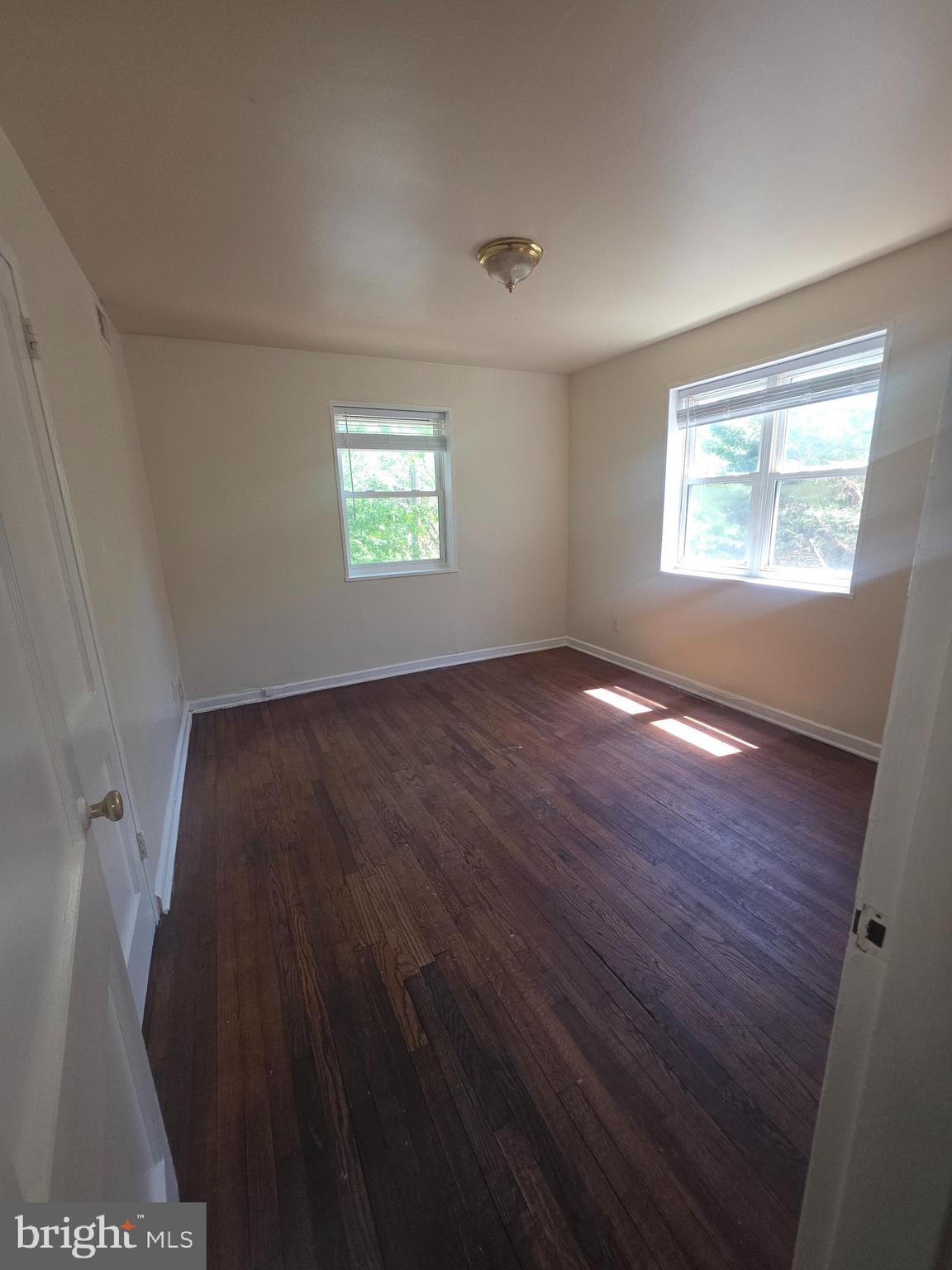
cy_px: 635
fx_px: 477
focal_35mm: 13
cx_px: 476
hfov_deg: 89.9
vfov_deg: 106.2
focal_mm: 2.2
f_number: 1.9
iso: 40
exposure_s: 1/60
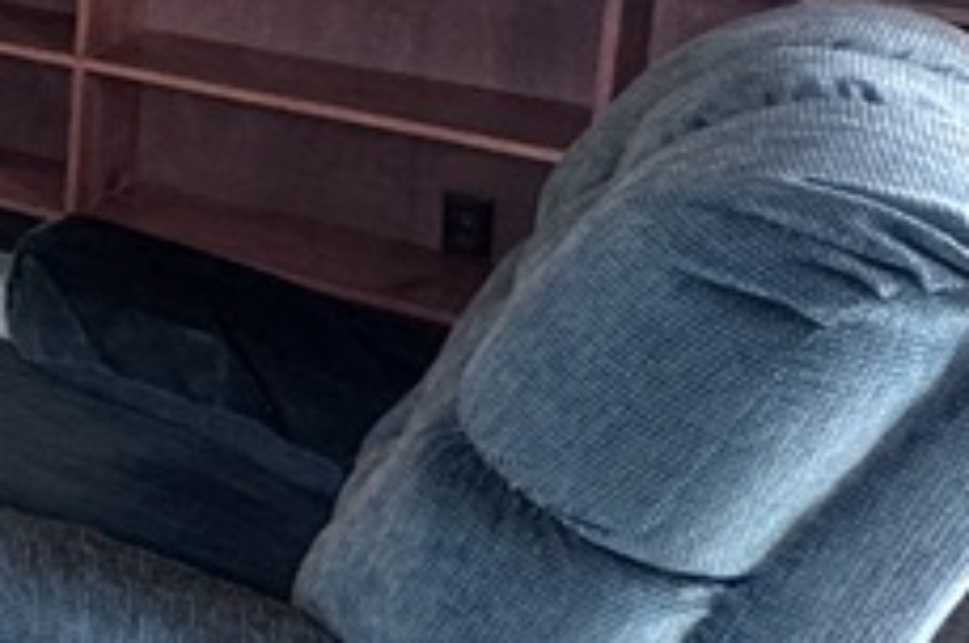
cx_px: -821
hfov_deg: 20.2
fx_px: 1828
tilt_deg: -9.9
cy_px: -184
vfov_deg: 18.6
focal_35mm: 68
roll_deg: +0.6
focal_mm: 2.22
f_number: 2.2
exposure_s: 1/60
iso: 400
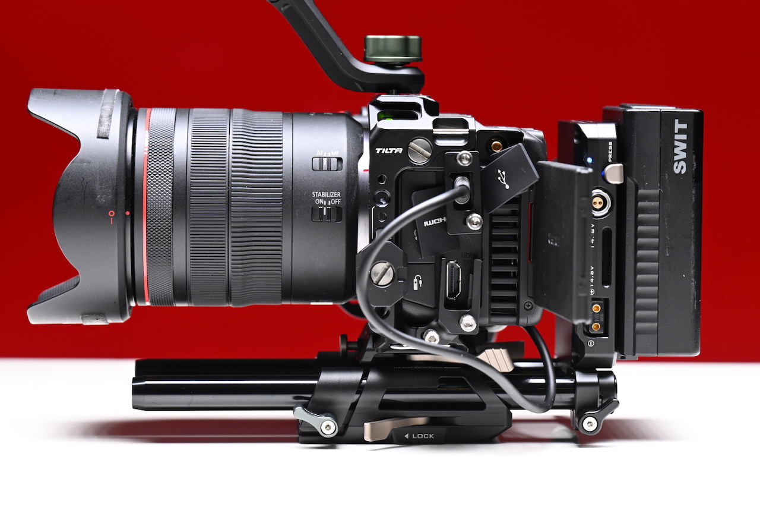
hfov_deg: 17.5
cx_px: 380
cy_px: 254
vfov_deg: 11.7
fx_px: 2470
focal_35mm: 117
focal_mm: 78
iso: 800
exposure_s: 1/50
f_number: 5.6
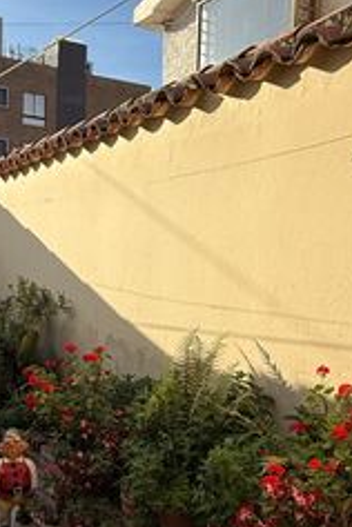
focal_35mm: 41
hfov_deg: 32.2
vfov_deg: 46.9
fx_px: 601
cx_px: 102
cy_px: 332
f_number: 2.2
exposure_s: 1/1572
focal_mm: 2.22
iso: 50
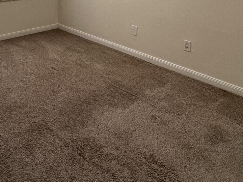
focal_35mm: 37
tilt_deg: -6.6
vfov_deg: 33.2
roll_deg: -1.7
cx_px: 66
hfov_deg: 48.5
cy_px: -23
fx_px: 260
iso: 64
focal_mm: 1.57
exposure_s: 1/125
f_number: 1.8
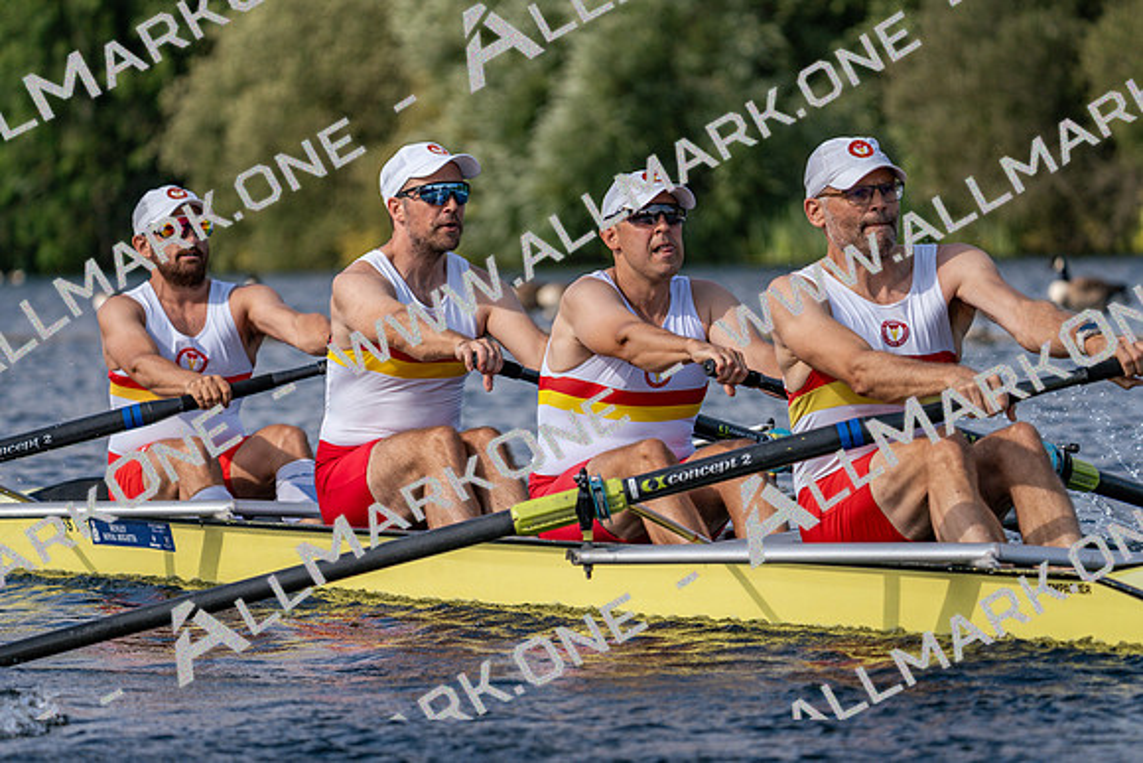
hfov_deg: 7.8
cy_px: 382
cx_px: 572
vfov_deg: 5.2
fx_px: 8384
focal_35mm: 264
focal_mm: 264
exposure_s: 1/1600
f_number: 5.6
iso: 200
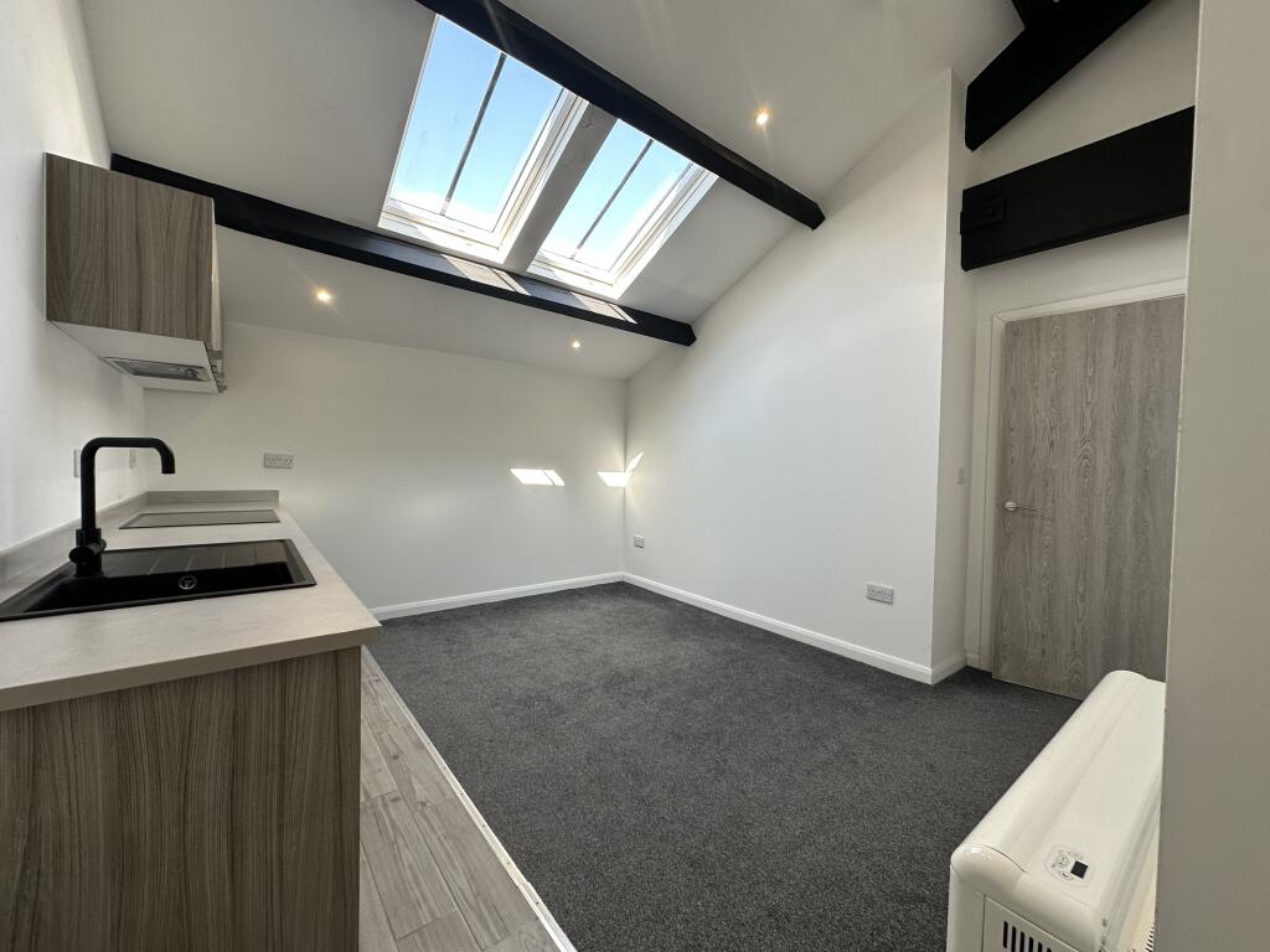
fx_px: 514
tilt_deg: -1.0
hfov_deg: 102.1
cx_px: 635
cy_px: 476
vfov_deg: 85.7
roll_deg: -0.9
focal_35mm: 14
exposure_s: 1/99
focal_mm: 2.22
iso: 64
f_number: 2.2
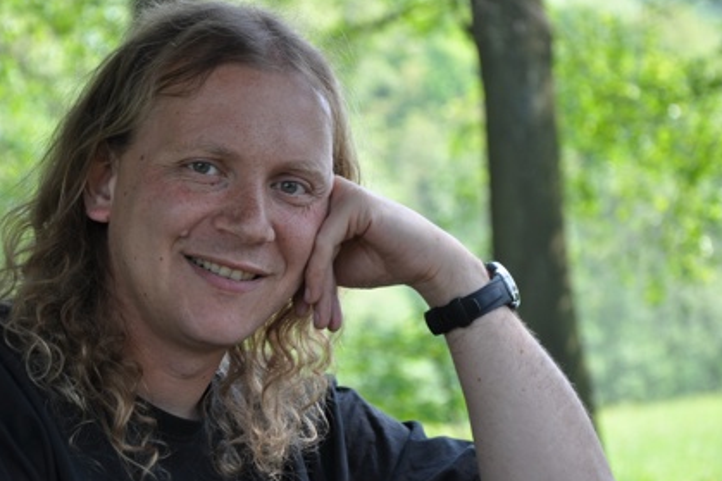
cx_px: 350
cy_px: 236
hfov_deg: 15.8
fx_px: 2606
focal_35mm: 130
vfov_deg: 10.5
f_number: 5.3
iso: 200
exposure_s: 1/80
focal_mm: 80
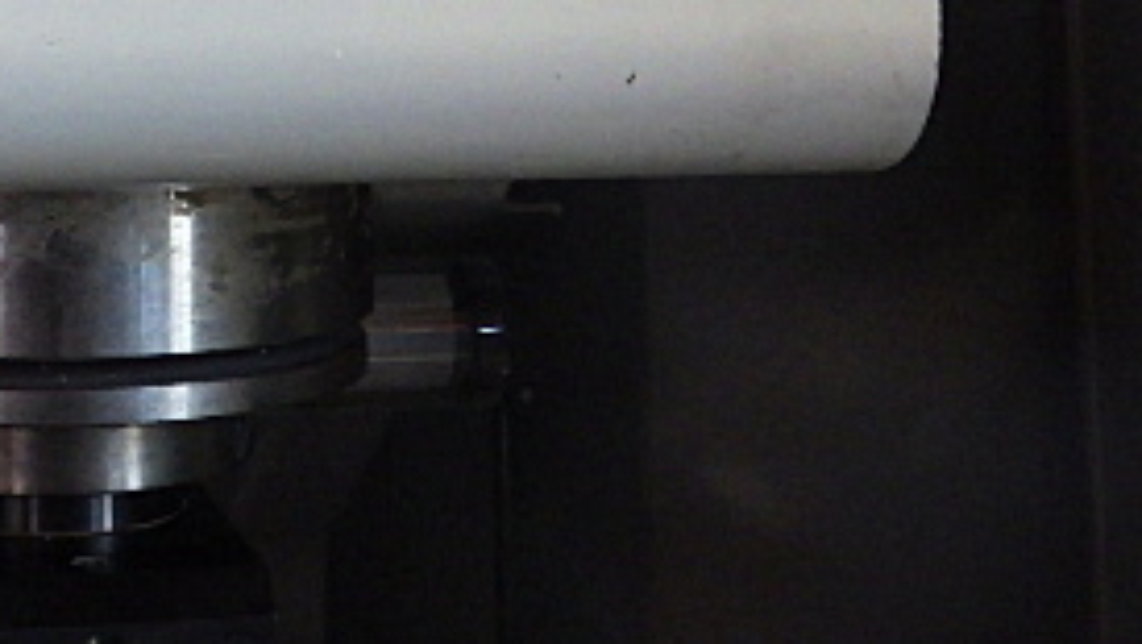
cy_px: -199
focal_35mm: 71
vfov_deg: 16.1
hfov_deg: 28.7
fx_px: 2151
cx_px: 145
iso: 1000
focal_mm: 5
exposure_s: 1/45
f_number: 3.5
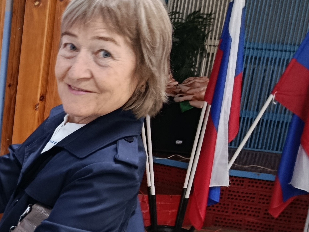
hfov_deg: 24.5
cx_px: -34
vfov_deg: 19.4
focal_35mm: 74
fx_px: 661
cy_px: 227
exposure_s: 1/33.3
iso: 999
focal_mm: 5.24
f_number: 1.7
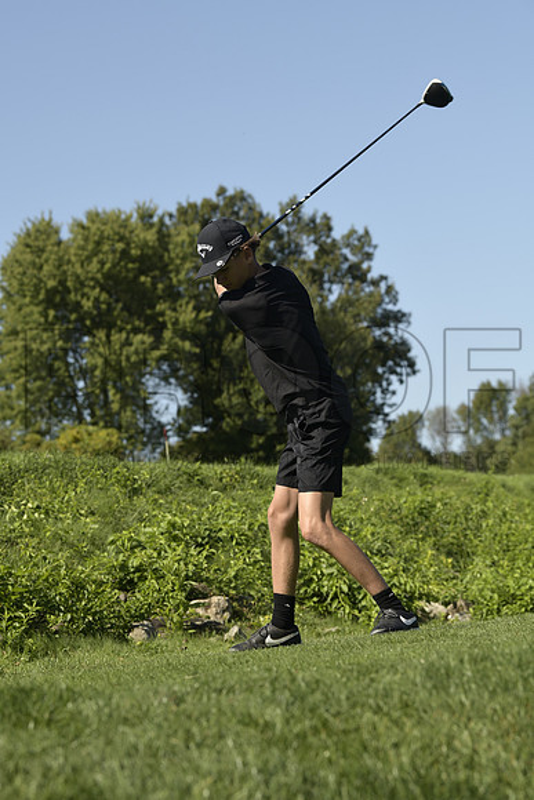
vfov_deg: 20.0
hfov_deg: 13.4
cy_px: 400
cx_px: 267
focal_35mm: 102
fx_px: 2268
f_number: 6.3
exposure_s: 1/800
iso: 250
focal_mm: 102
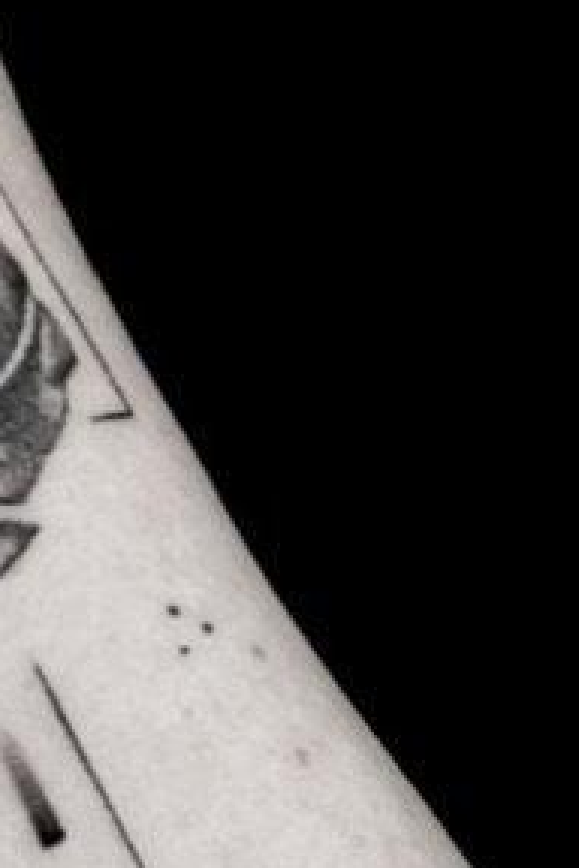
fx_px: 5037
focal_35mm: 209
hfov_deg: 6.6
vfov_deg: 9.3
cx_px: 59
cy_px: -760
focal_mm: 25
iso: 2500
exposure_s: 1/160
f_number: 4.5
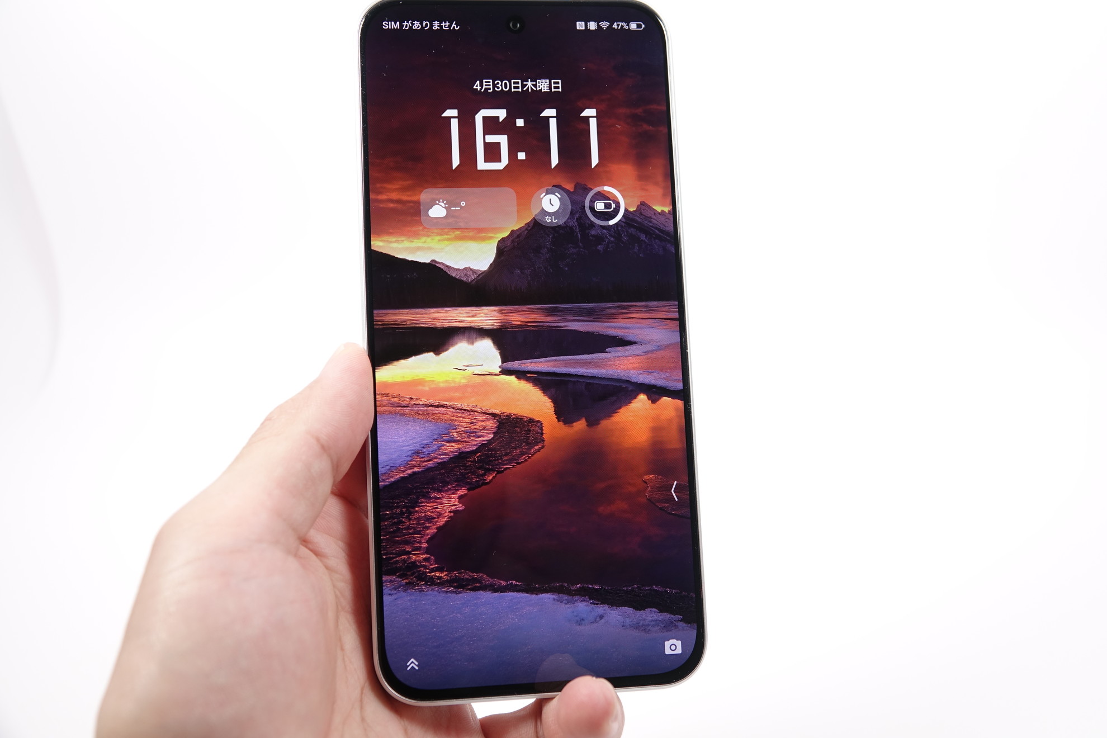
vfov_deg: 33.4
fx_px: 1230
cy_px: 369
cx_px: 554
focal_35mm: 40
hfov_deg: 48.5
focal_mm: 14.65
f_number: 3.2
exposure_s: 1/80
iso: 100
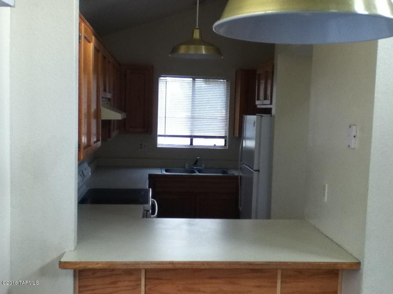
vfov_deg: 44.2
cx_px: 196
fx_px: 363
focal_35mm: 32
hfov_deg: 56.8
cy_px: 147
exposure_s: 1/30
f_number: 2.4
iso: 100
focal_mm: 3.85
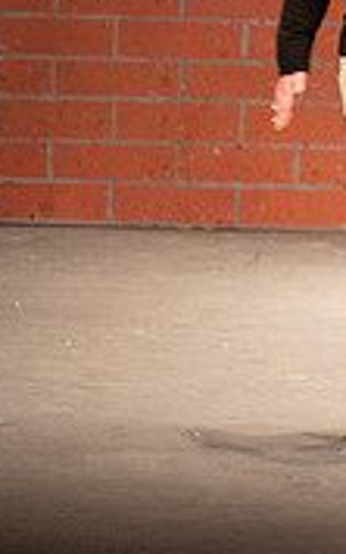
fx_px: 16019
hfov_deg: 1.2
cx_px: 832
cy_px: 31
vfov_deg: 2.0
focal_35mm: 1060
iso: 5600
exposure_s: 1/160
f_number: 6.3
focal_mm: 320
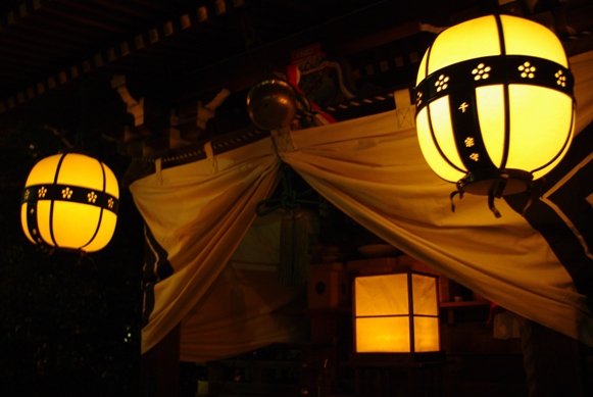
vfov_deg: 37.0
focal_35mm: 36
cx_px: 296
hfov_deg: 53.1
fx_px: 594
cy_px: 198
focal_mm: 24.38
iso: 400
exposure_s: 1/6
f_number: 4
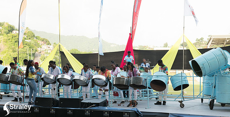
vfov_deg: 17.9
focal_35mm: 62
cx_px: 115
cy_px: 77
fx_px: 371
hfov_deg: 34.4
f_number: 9
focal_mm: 58
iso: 400
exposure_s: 1/125
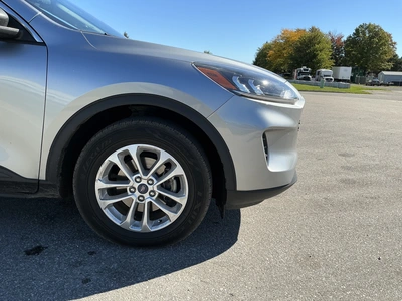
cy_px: 150
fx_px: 325
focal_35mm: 28
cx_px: 201
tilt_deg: -12.1
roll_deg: -1.5
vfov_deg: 49.7
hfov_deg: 63.4
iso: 25
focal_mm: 3
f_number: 1.8
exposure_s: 1/1311
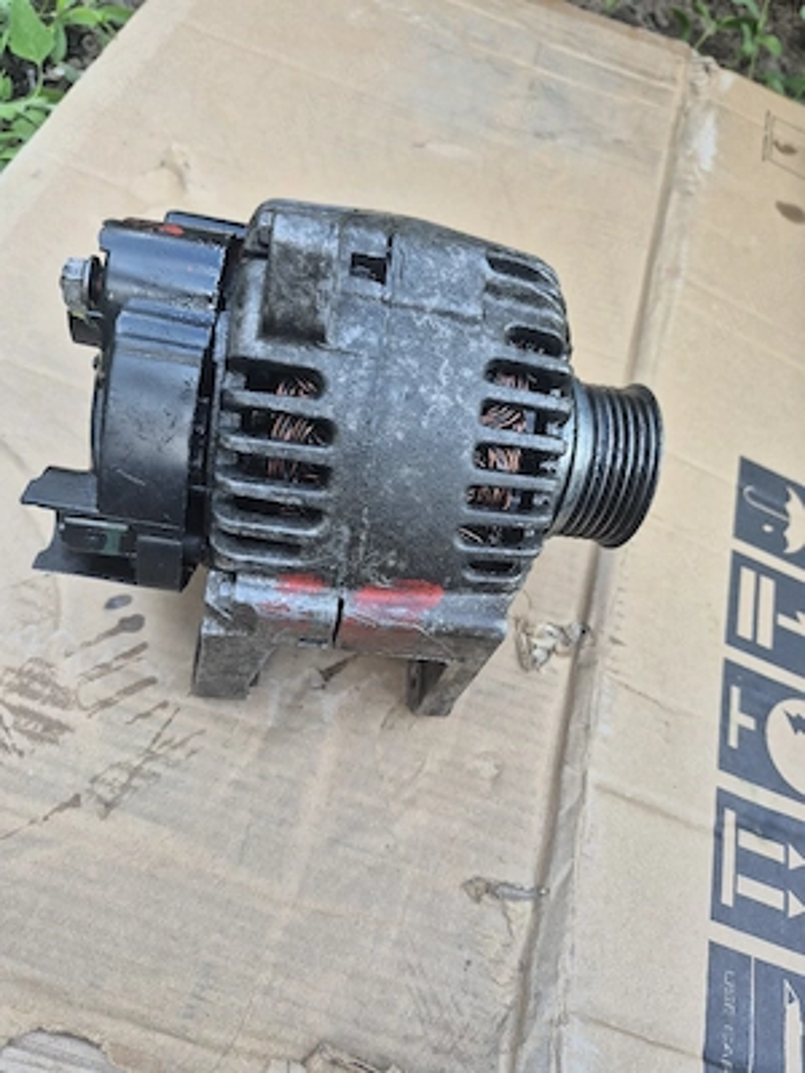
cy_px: 536
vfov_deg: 73.9
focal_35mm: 23
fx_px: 713
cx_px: 402
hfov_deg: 58.9
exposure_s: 1/182
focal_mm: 5.4
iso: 50
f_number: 1.8
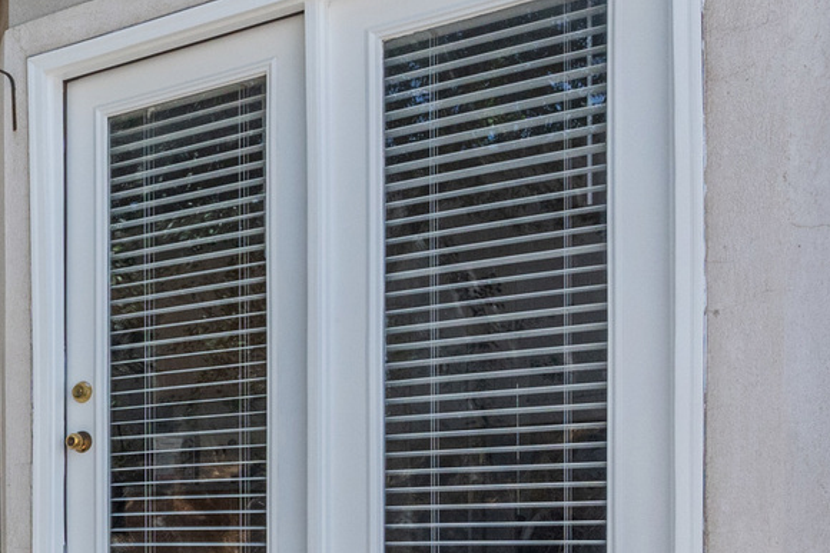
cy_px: 528
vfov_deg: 23.9
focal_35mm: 55
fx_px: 1263
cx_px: -275
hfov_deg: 28.9
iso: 800
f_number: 8
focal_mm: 15.5
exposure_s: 1/1600
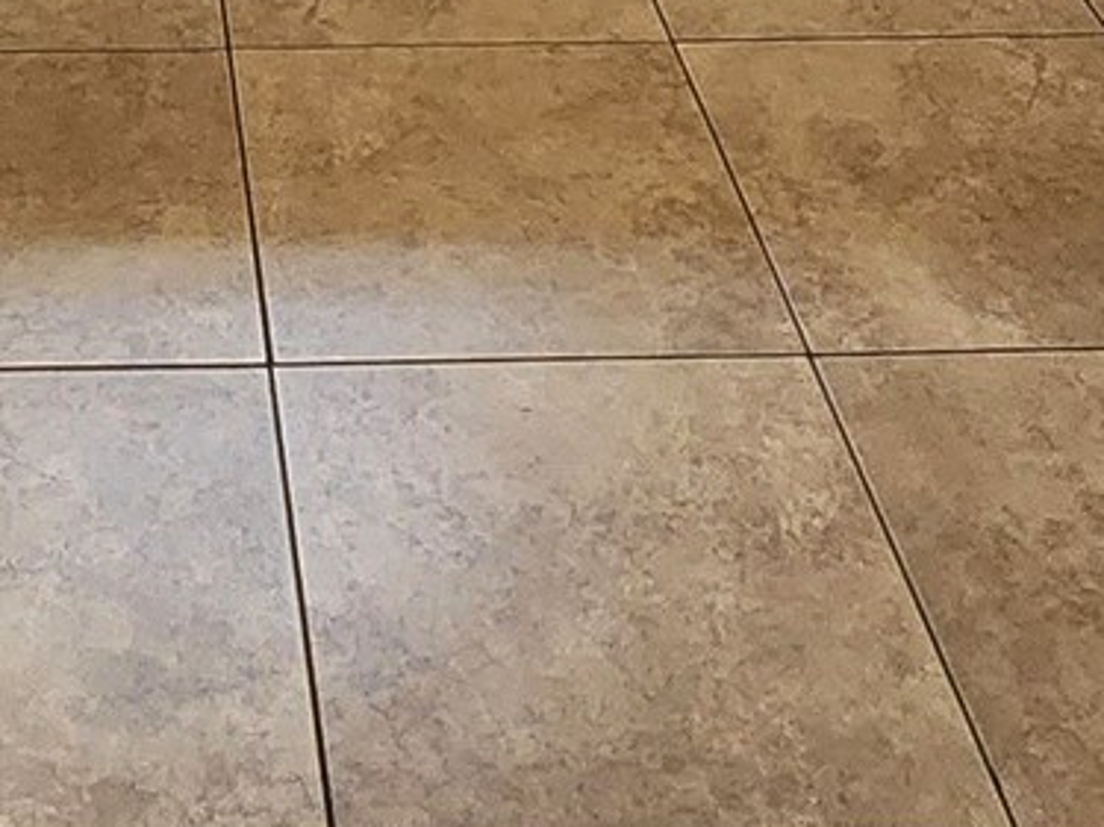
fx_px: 2264
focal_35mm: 71
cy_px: -1121
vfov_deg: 14.4
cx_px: 94
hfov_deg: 26.4
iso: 400
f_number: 2.2
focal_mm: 2.2
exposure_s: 1/60.2
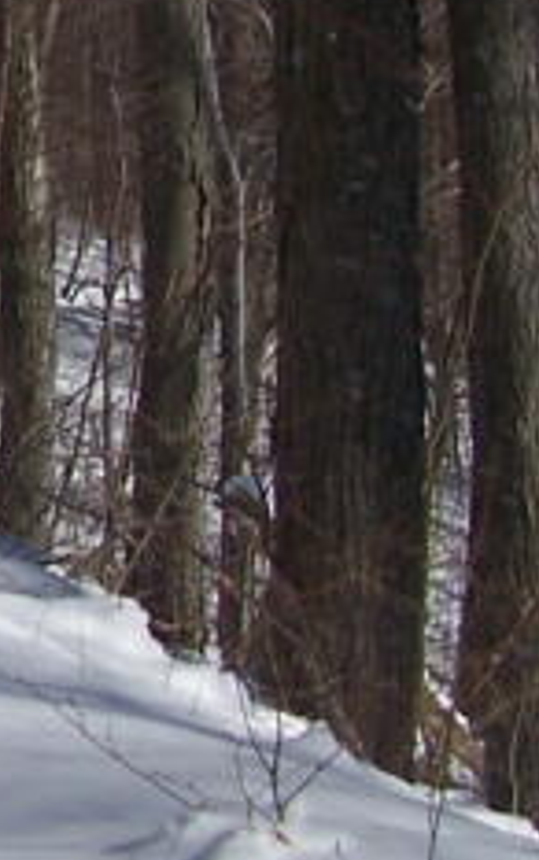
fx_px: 4152
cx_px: -993
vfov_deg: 11.7
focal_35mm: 177
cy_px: -55
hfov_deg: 6.8
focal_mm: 6.3
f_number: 5.6
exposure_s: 1/800
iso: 80
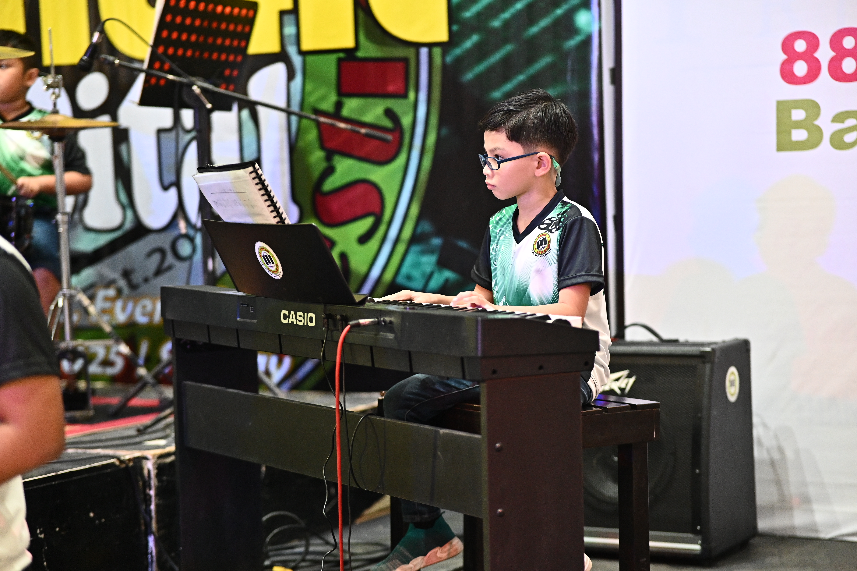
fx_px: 2023
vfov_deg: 16.1
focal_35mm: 85
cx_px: 428
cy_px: 286
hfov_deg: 23.9
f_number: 1.8
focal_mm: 85
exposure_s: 1/800
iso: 2500
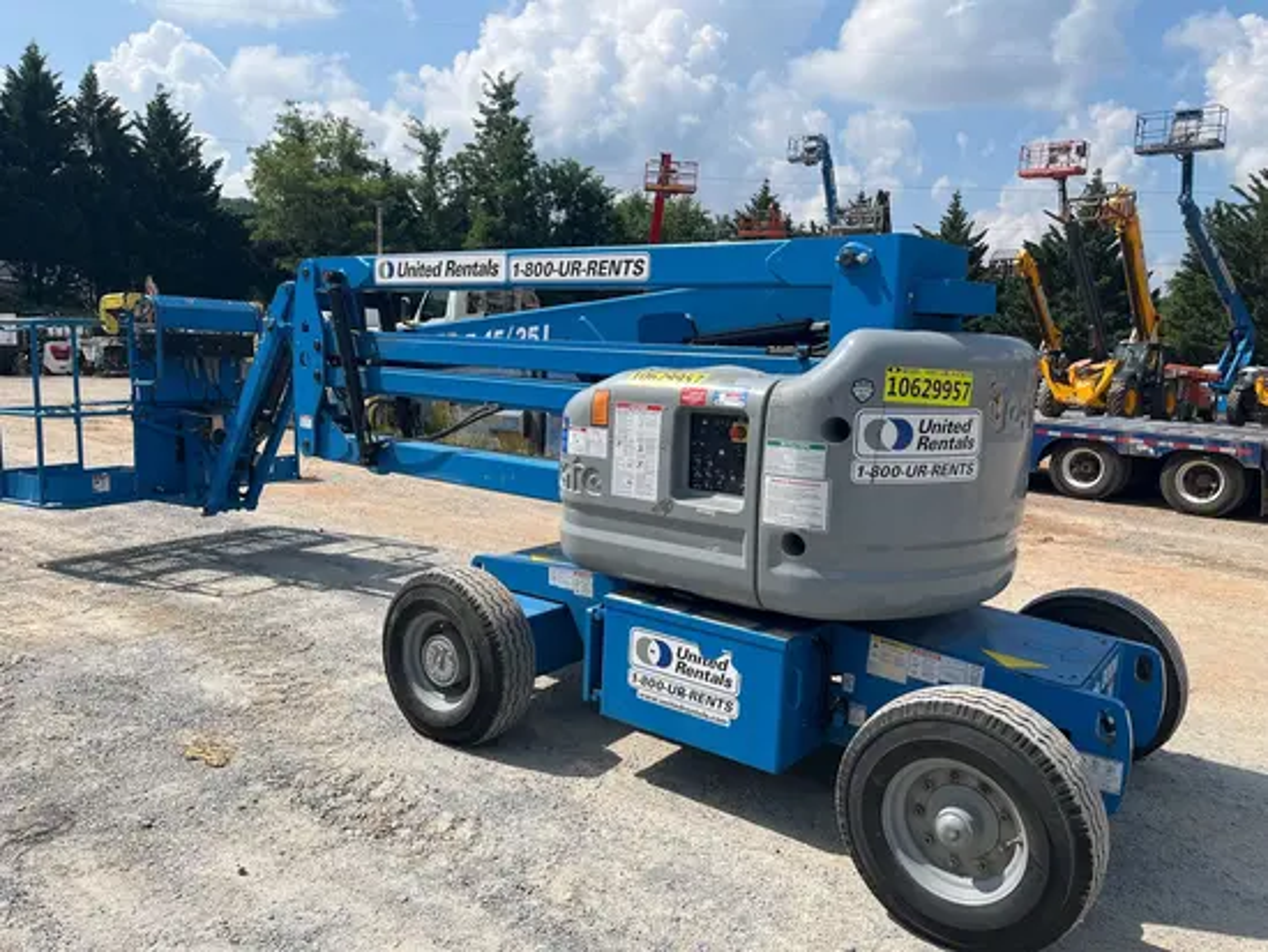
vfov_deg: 53.1
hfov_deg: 67.3
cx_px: 634
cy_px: 476
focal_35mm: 26
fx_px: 953
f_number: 1.6
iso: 50
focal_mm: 5.1
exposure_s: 1/3745
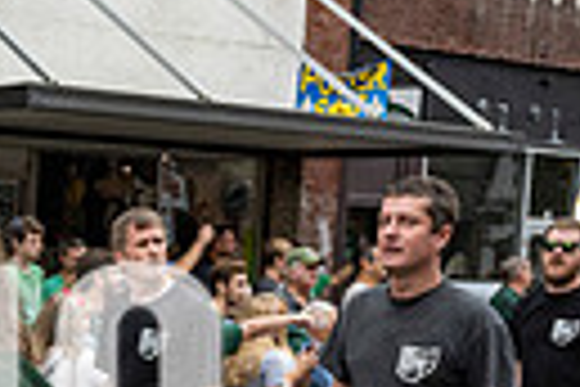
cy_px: 475
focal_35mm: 108
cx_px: -117
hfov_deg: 18.0
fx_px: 1740
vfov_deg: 12.4
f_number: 4
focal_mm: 24
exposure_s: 1/1600
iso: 1000
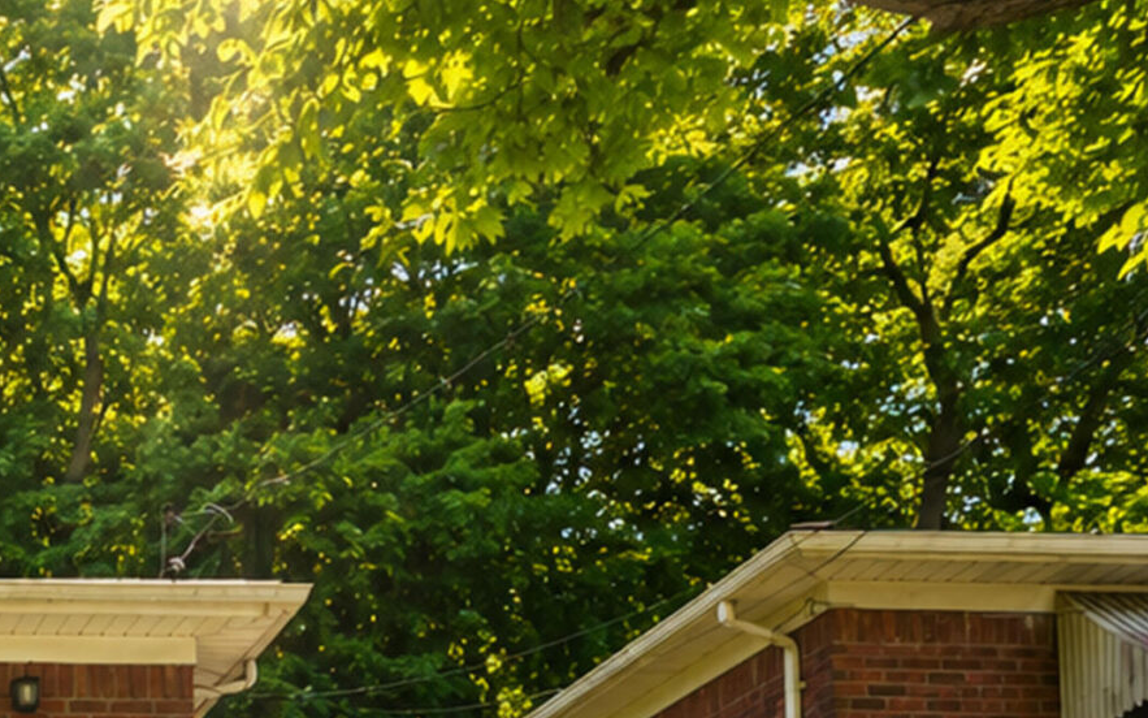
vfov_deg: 17.1
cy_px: 1058
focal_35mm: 69
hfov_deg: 24.6
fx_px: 2174
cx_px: -452
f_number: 4.5
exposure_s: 1/60
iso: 100
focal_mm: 23.5
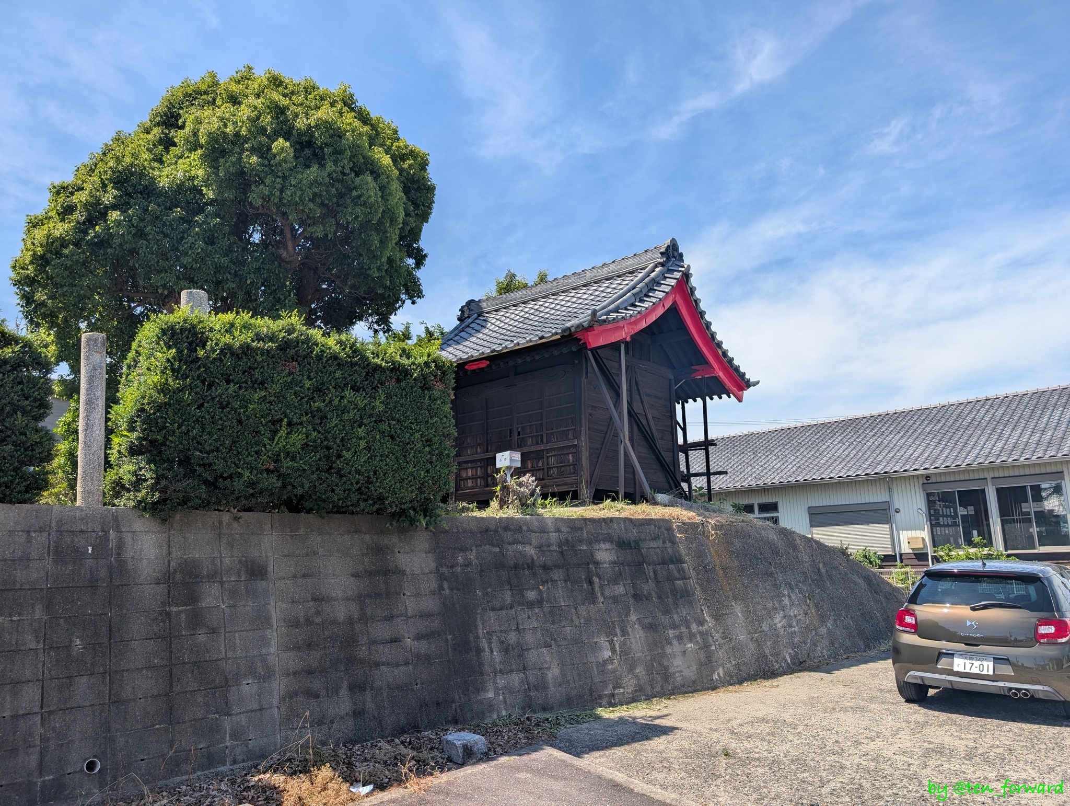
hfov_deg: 71.5
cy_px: 403
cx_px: 535
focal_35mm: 24
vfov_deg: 56.9
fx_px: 743
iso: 22
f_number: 1.68
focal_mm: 6.9
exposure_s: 1/854
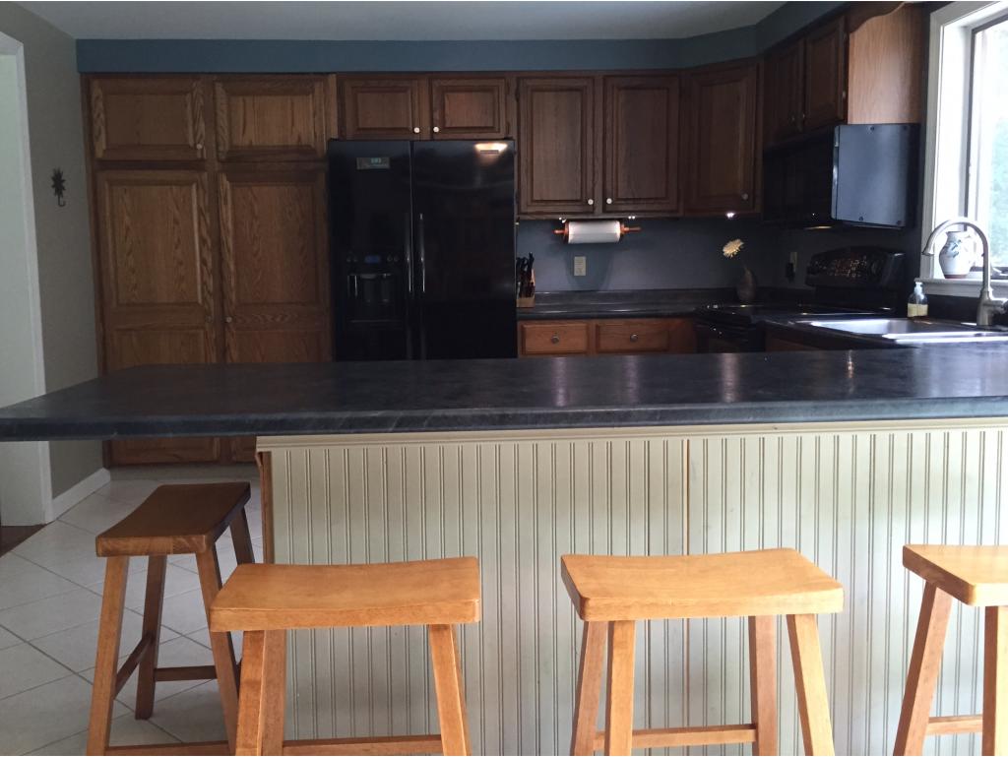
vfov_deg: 48.3
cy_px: 378
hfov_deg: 61.6
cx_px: 504
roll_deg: +0.2
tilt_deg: -5.8
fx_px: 845
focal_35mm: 29
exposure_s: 1/30
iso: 160
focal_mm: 4.15
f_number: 2.2
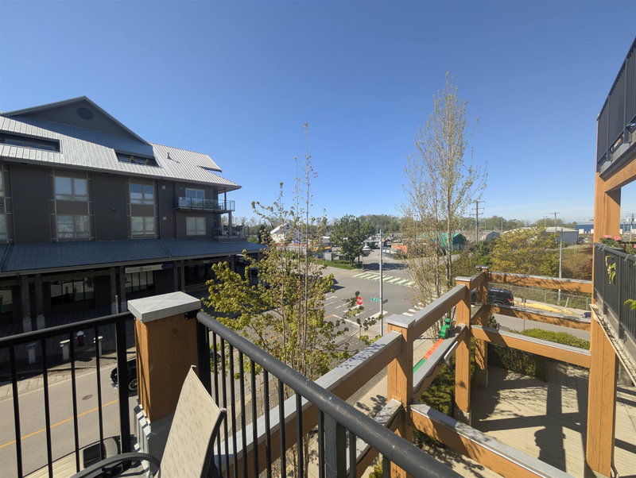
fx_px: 221
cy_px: 239
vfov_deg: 94.6
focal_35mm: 12
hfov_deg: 110.5
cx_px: 318
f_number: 1.7
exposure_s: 1/2174
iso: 52
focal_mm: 2.02
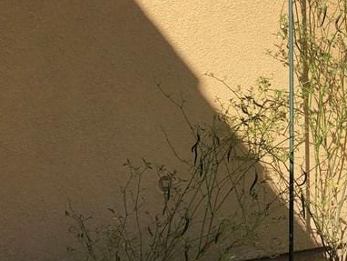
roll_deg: +0.3
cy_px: 115
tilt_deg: -0.4
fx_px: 752
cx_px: 422
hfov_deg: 23.6
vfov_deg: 19.7
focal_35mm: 75
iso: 20
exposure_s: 1/2088
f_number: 1.8
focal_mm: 3.99
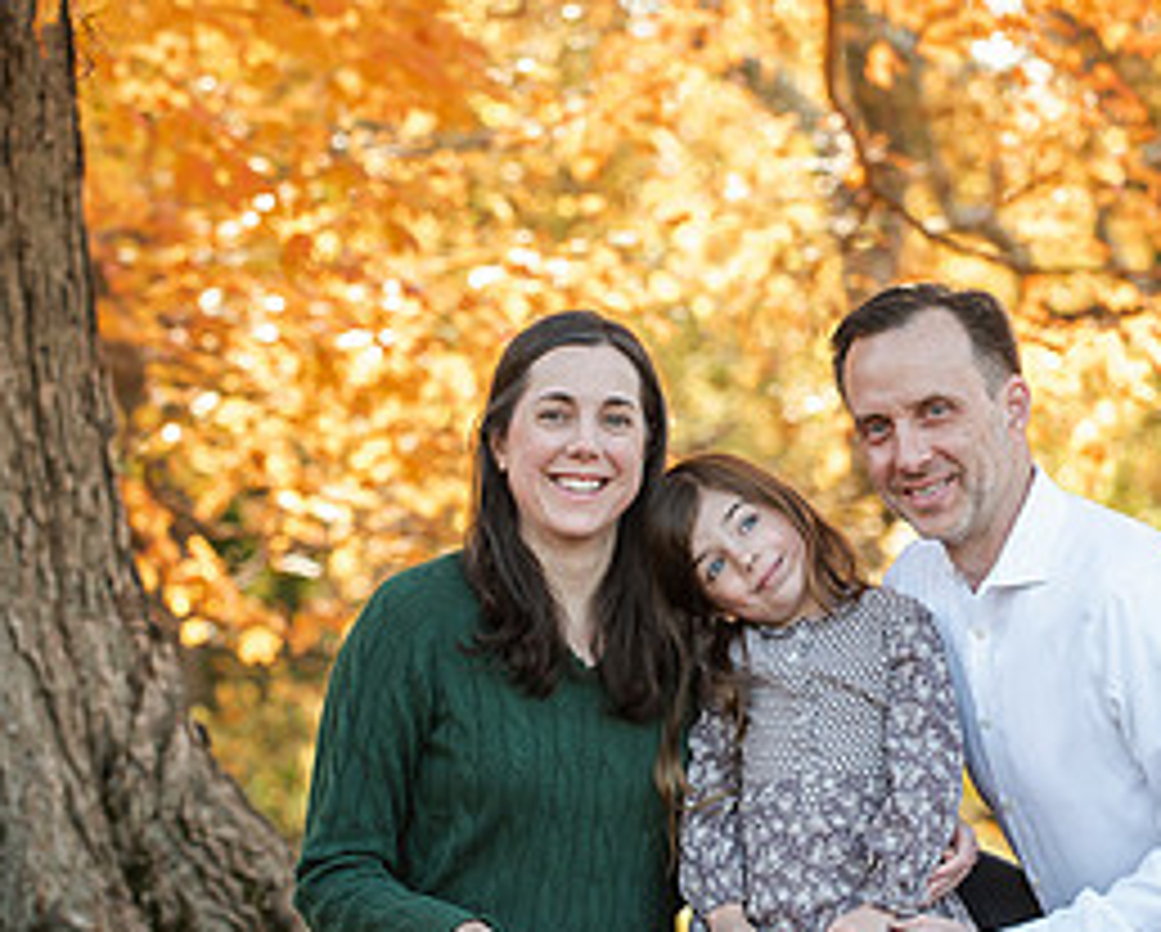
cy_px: 570
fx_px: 7981
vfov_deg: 6.7
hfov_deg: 8.3
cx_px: 796
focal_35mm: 232
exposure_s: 1/250
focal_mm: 110
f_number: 4.5
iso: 500
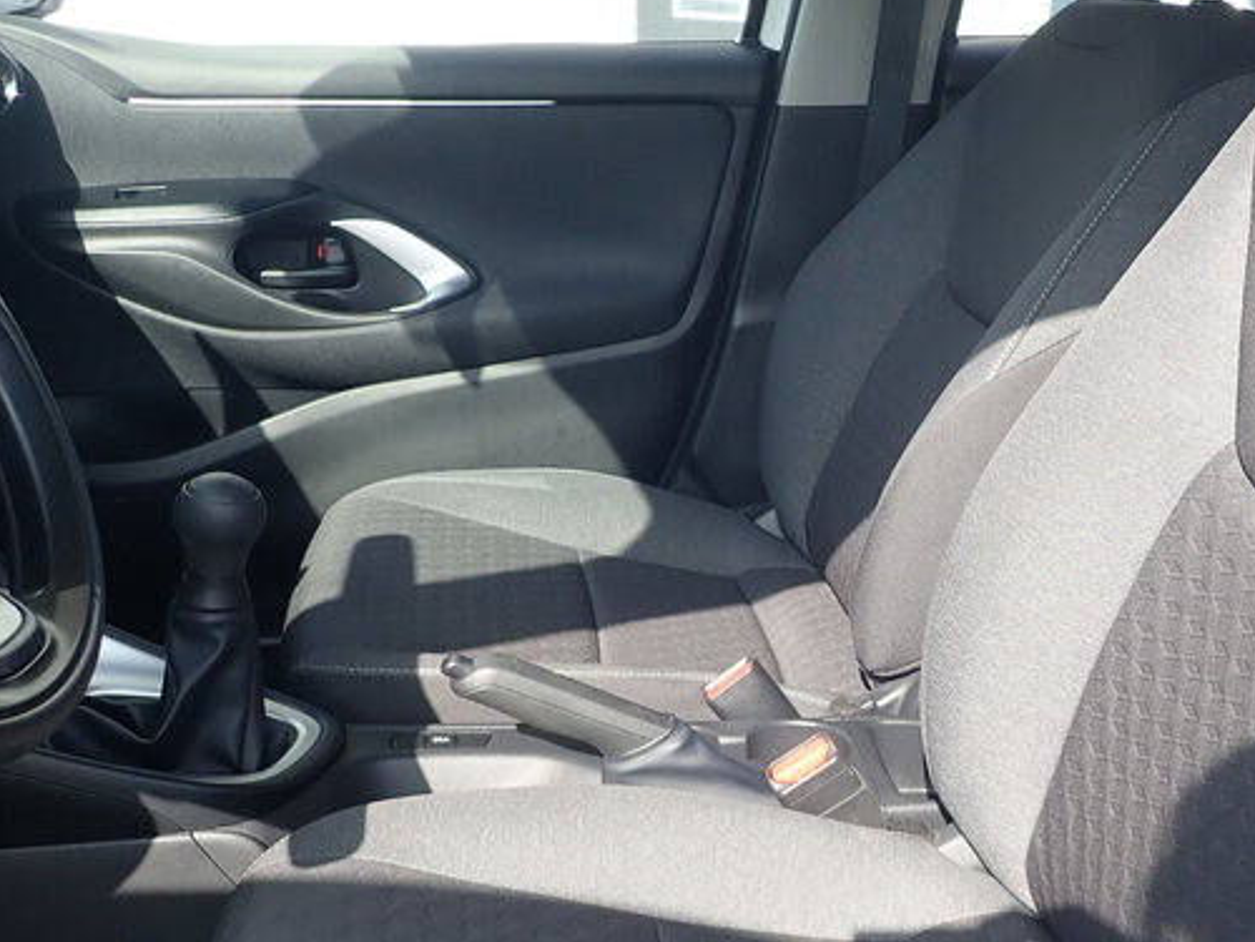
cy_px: 533
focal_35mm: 40
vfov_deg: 35.9
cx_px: 959
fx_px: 1450
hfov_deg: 45.0
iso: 100
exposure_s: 1/250
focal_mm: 4.5
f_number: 2.8
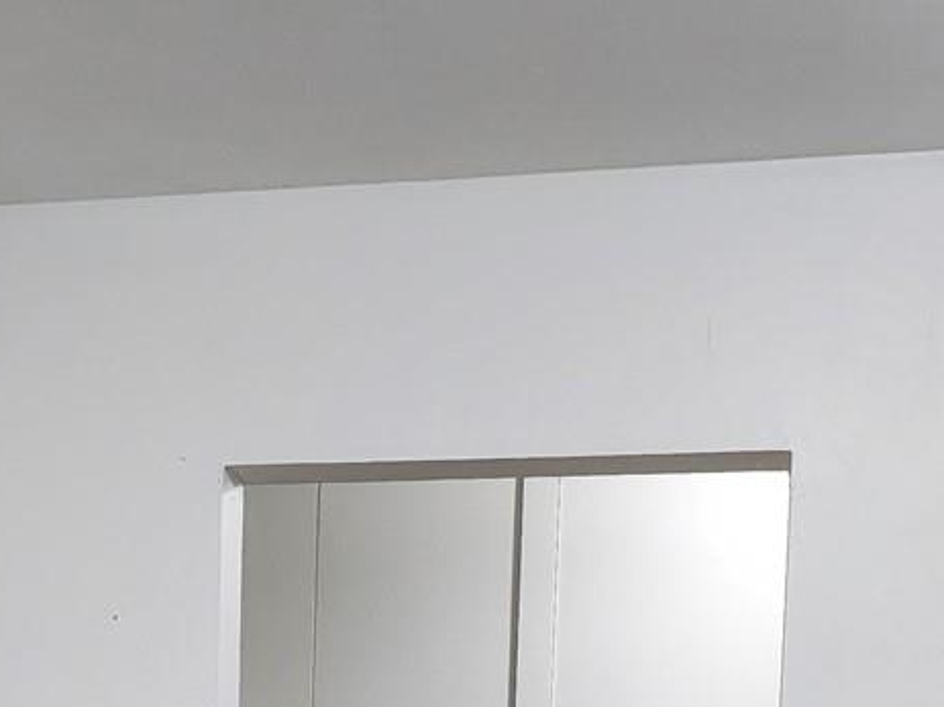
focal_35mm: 83
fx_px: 2263
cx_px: 202
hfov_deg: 23.3
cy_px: 1123
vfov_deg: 16.0
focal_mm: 5
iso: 1000
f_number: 1.8
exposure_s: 1/120
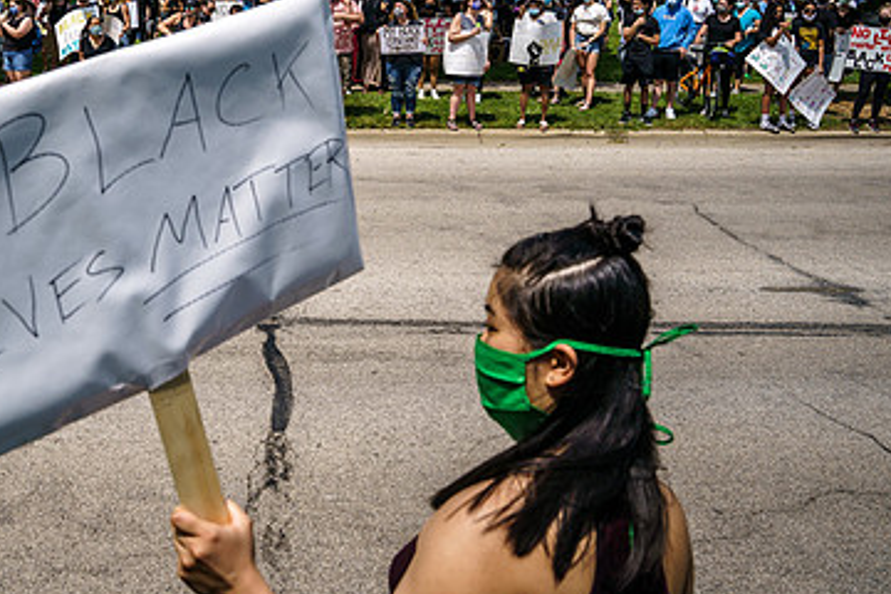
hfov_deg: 47.4
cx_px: 205
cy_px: 160
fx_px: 965
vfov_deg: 33.6
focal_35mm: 39
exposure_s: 1/1250
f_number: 6.3
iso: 200
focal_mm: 24
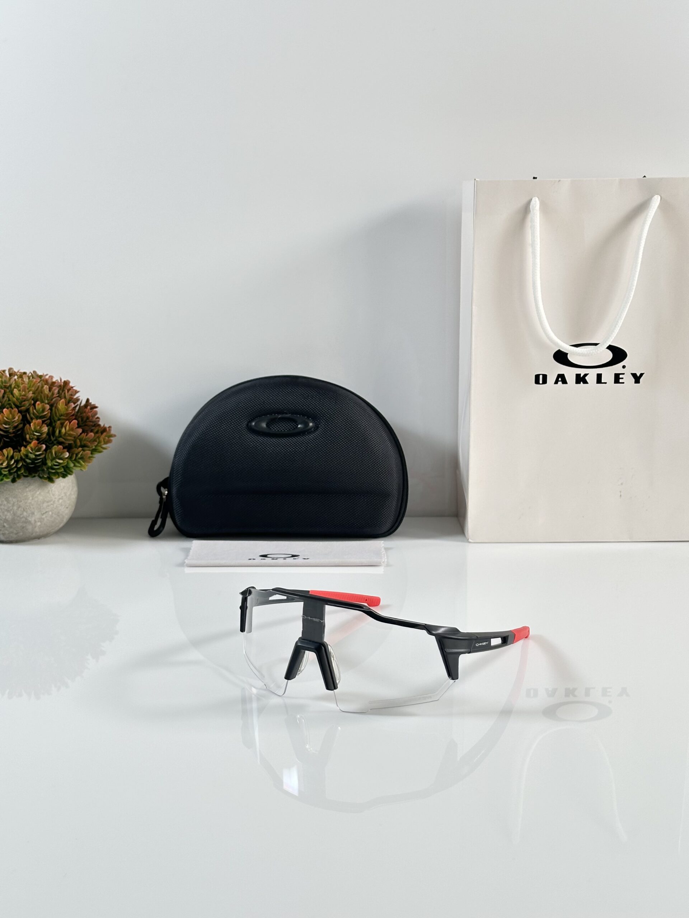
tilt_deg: -12.0
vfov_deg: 39.7
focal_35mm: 48
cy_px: 459
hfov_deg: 30.3
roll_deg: +0.0
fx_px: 1274
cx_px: 344
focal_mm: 6.86
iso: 64
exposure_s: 1/100
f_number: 1.78
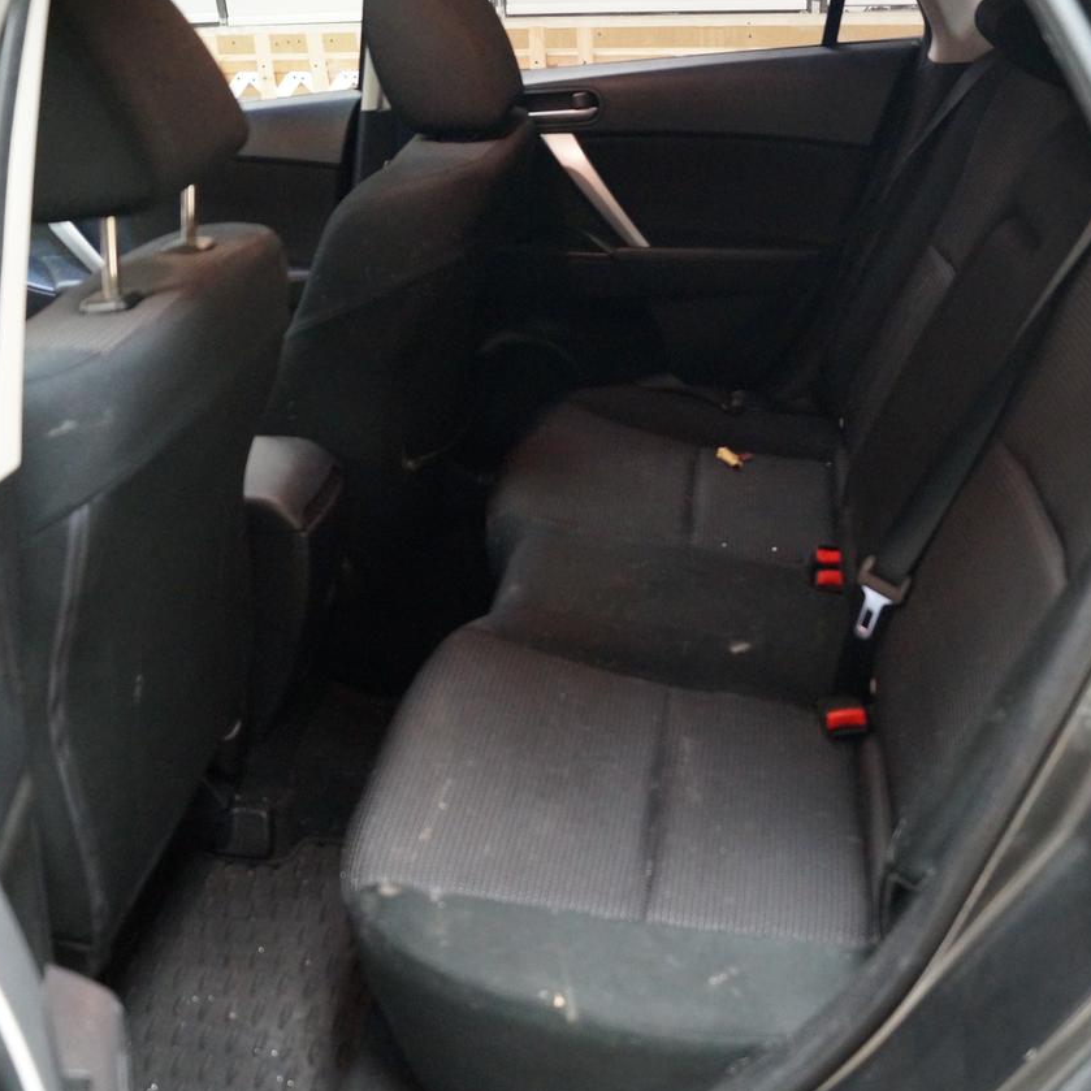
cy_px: 550
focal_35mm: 35
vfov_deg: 47.2
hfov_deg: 47.0
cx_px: 651
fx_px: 1248
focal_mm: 18
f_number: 3.5
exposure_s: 1/20
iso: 3200
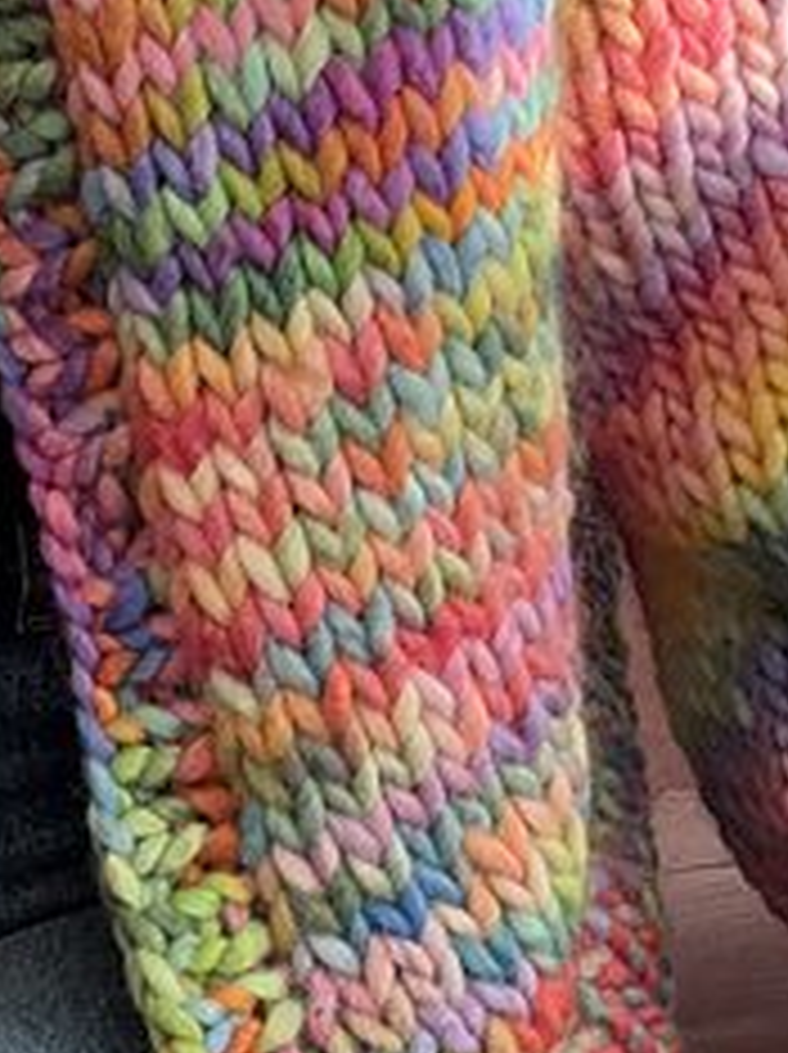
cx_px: 243
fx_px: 2493
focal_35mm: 82
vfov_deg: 23.7
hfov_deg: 17.9
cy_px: 315
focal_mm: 2.69
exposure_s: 1/121
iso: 40
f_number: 1.9
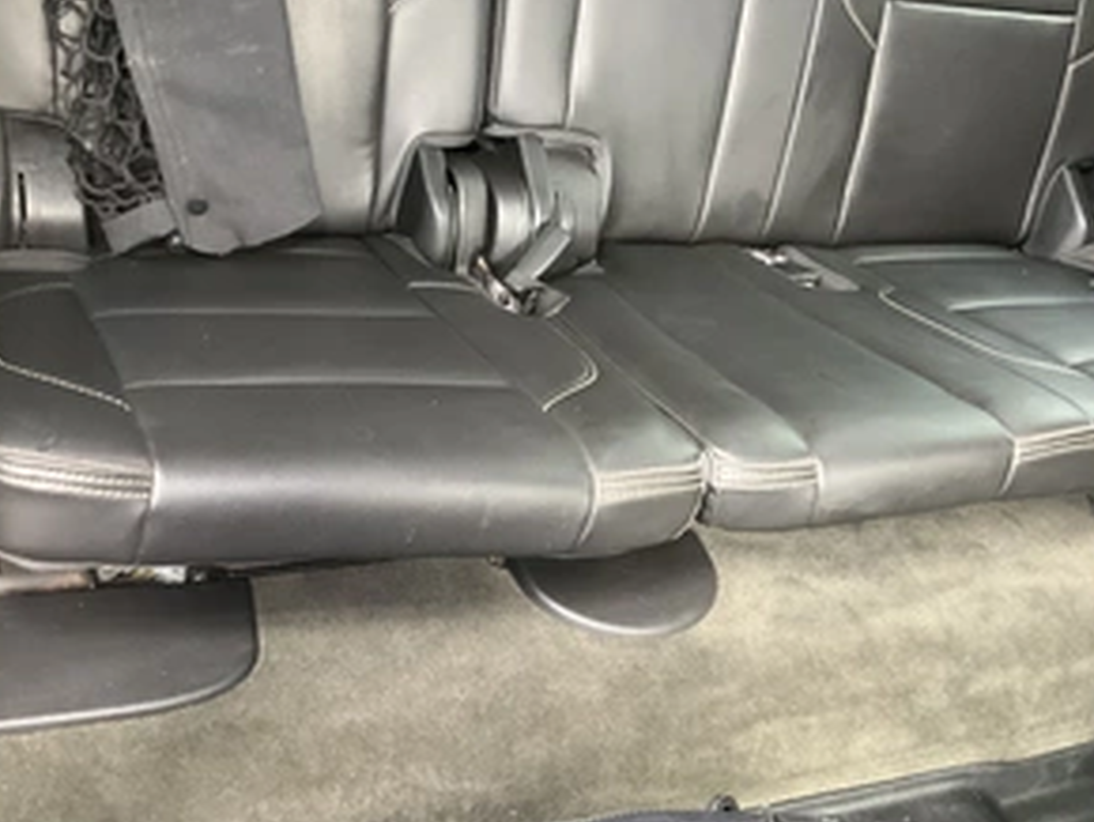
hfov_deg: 46.7
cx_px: 517
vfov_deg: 36.0
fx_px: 1265
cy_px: 434
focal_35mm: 40
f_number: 1.8
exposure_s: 1/37
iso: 320
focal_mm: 3
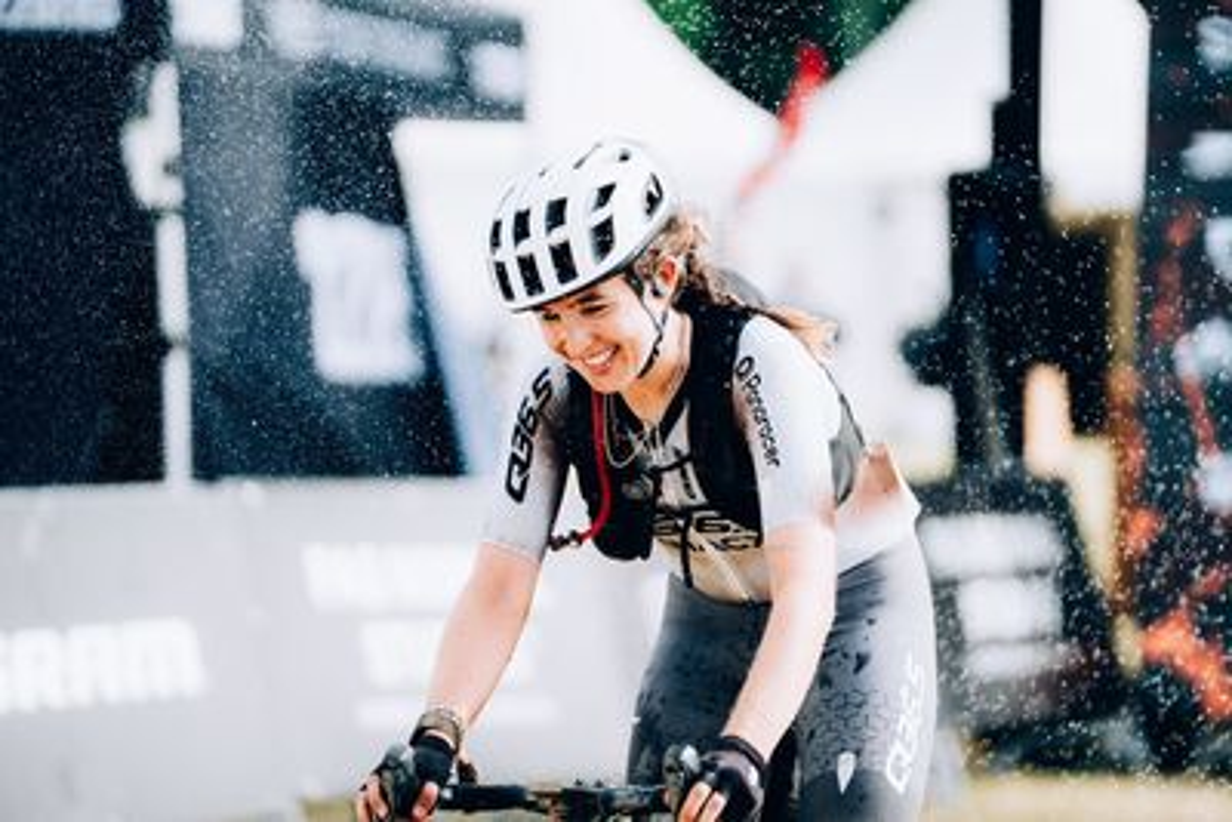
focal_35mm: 200
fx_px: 6847
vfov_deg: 6.9
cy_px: 411
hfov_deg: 10.3
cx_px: 616
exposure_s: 1/3200
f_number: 2.8
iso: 400
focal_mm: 200
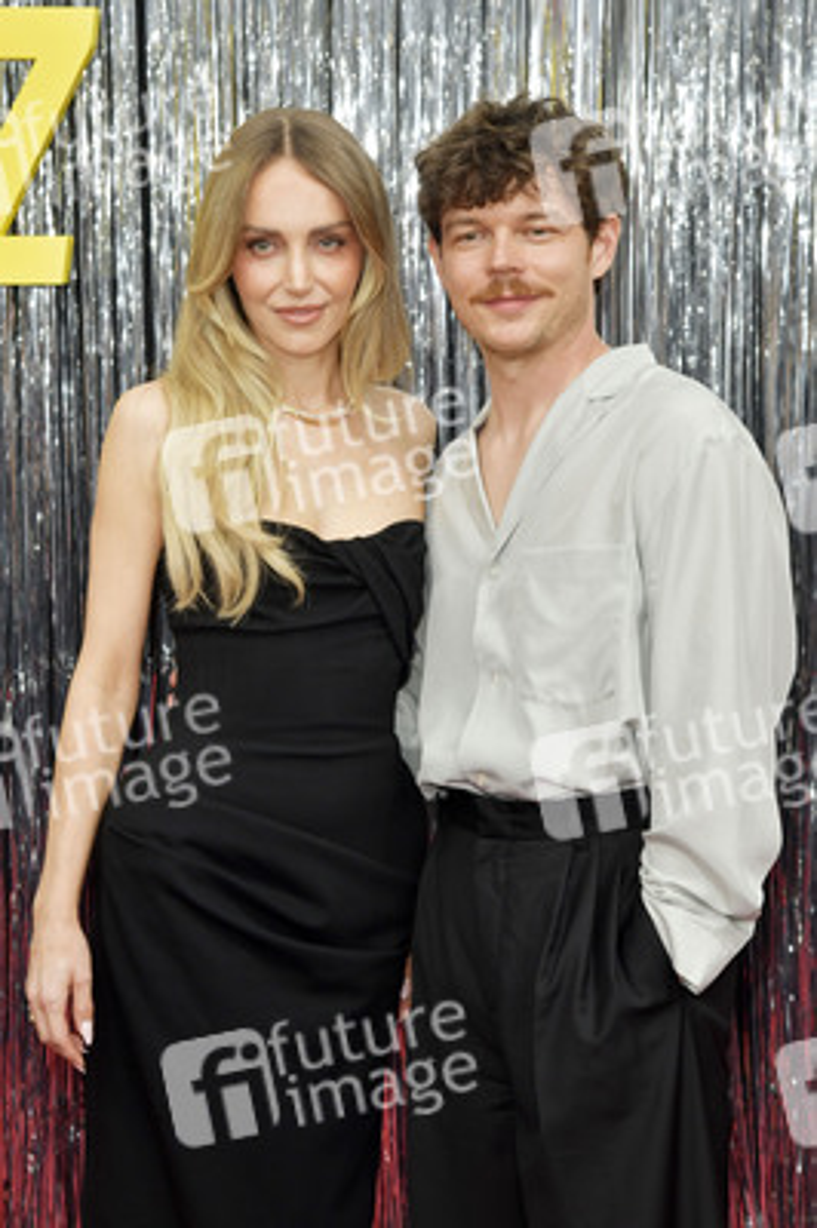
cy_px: 614
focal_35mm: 82
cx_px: 408
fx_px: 2796
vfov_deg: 24.8
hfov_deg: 16.6
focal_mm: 82
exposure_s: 1/200
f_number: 7.1
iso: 640
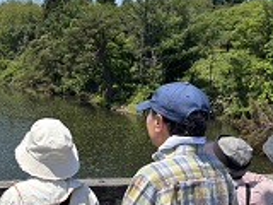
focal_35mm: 57
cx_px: 12
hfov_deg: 31.7
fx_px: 450
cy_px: 111
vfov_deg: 25.7
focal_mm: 5.96
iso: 50
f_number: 1.6
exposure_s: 1/3106
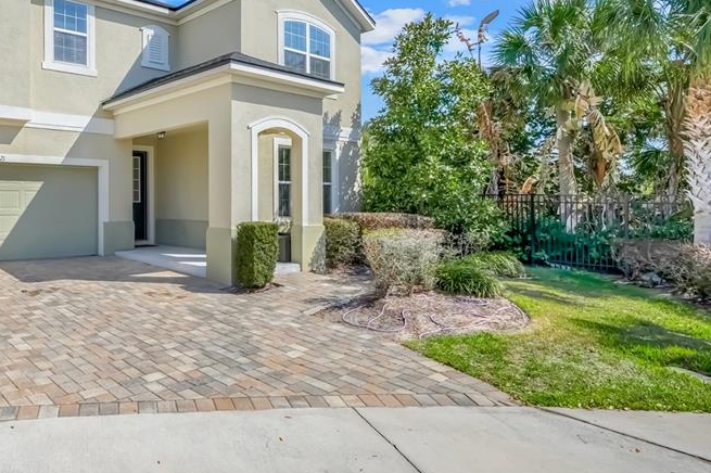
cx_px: 193
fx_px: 509
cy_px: 163
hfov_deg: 66.3
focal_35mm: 26
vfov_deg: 49.1
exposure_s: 1/50
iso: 250
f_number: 9
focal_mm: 16.5
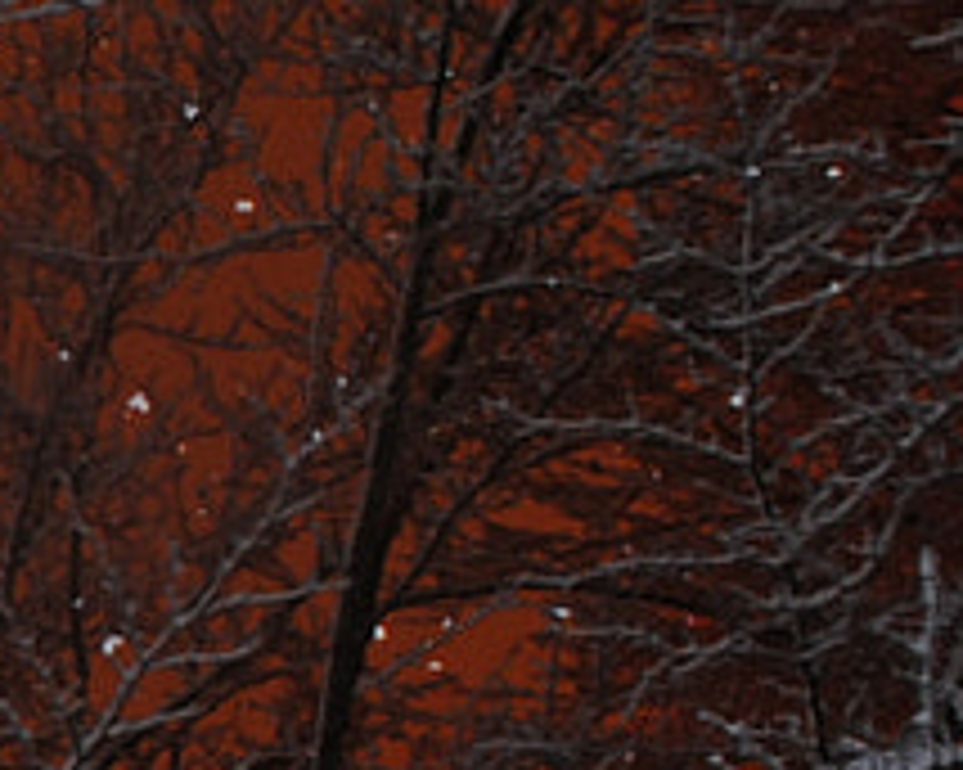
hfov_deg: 8.6
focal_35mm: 190
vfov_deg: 8.0
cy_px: 934
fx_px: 5413
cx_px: -1832
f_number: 7.1
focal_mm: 18
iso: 200
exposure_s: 33.7
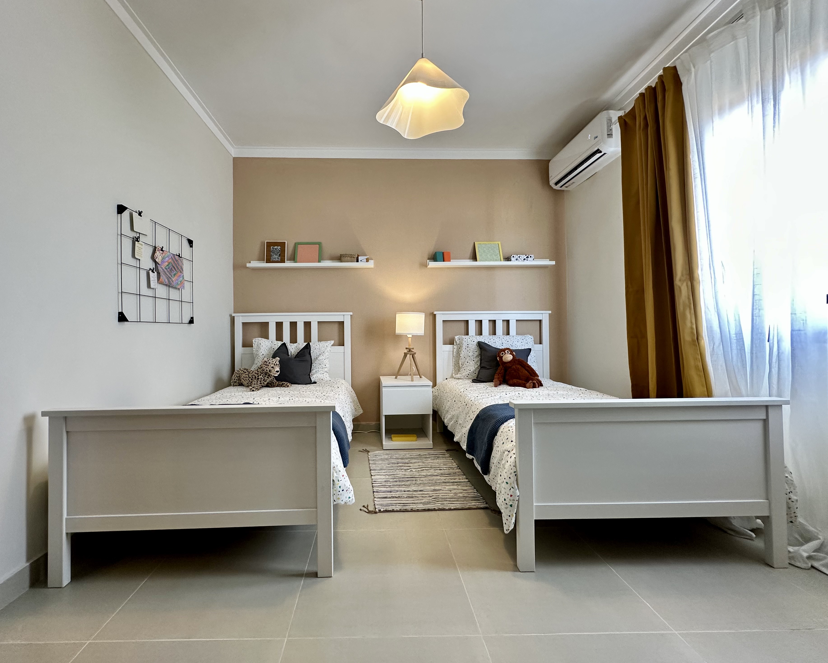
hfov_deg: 96.5
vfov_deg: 84.0
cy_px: 326
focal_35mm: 15
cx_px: 375
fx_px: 368
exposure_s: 1/120
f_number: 2.2
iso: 200
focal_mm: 2.22
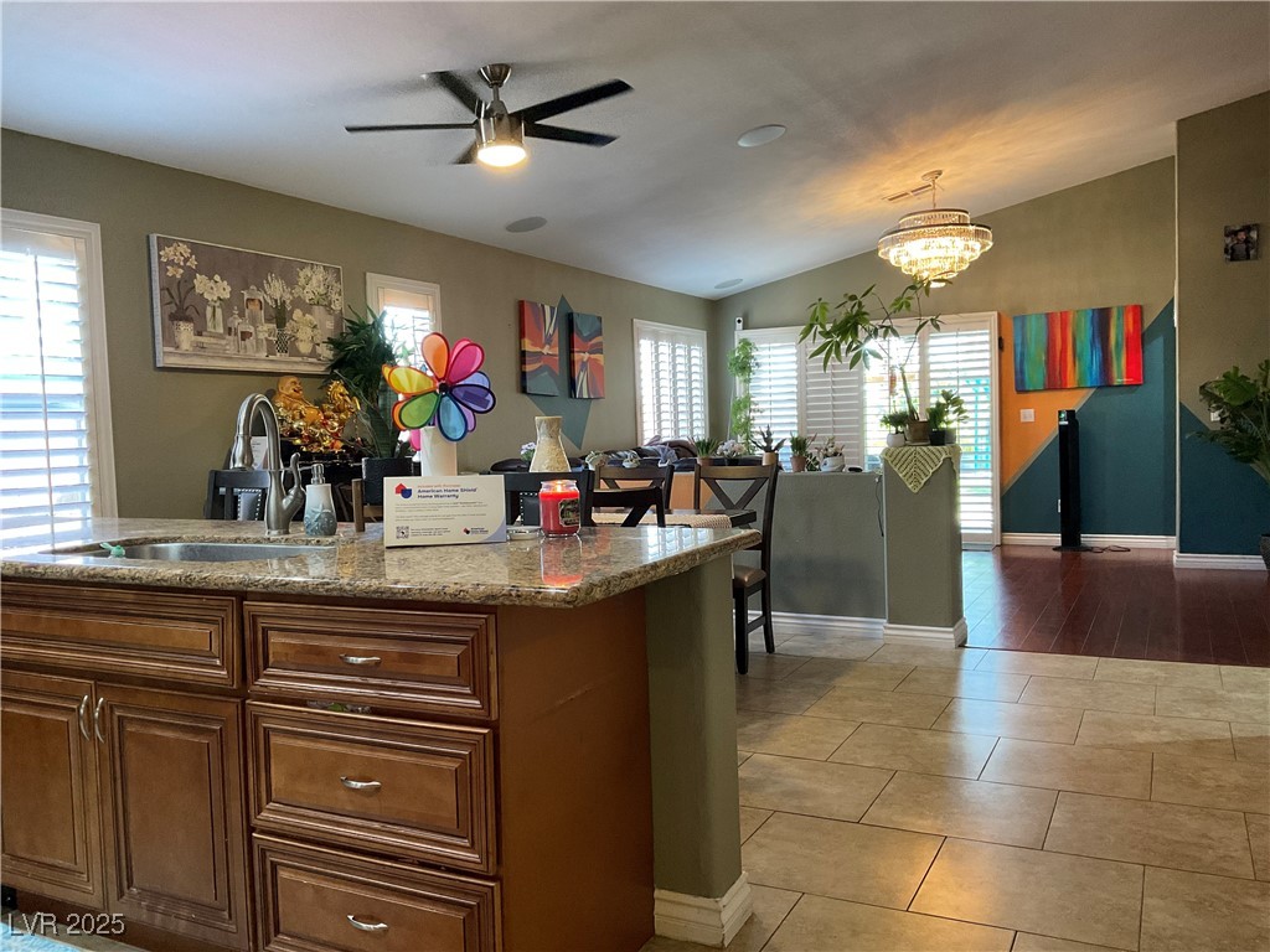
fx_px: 1064
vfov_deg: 48.2
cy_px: 476
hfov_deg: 61.7
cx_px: 635
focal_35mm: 29
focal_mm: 3
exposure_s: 1/60
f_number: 1.8
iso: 160
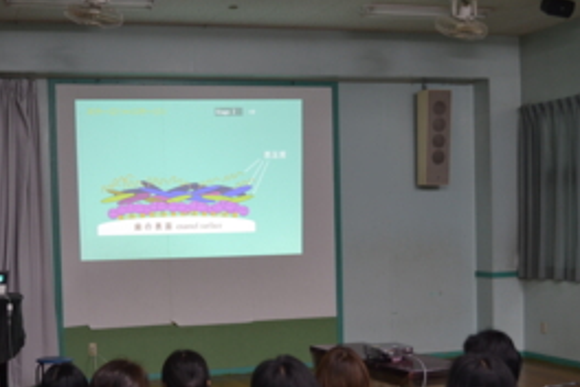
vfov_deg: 22.8
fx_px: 950
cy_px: 276
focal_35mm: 59
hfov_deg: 33.7
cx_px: 211
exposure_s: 1/15
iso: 450
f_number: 4.2
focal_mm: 26
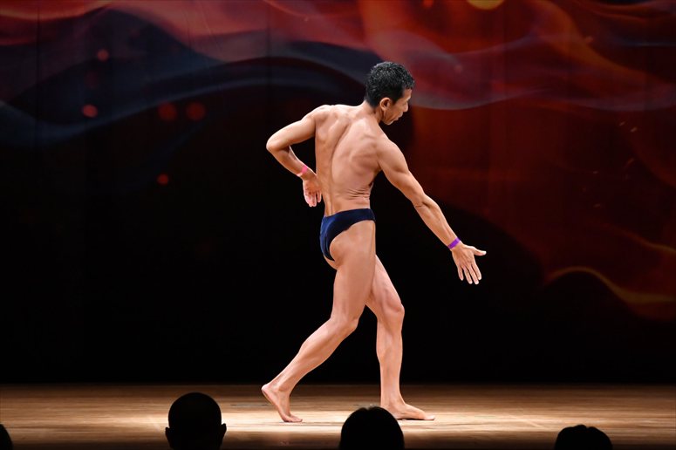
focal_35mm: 240
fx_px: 4505
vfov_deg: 5.7
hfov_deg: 8.6
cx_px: 338
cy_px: 225
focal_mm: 160
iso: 4000
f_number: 5.6
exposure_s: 1/400
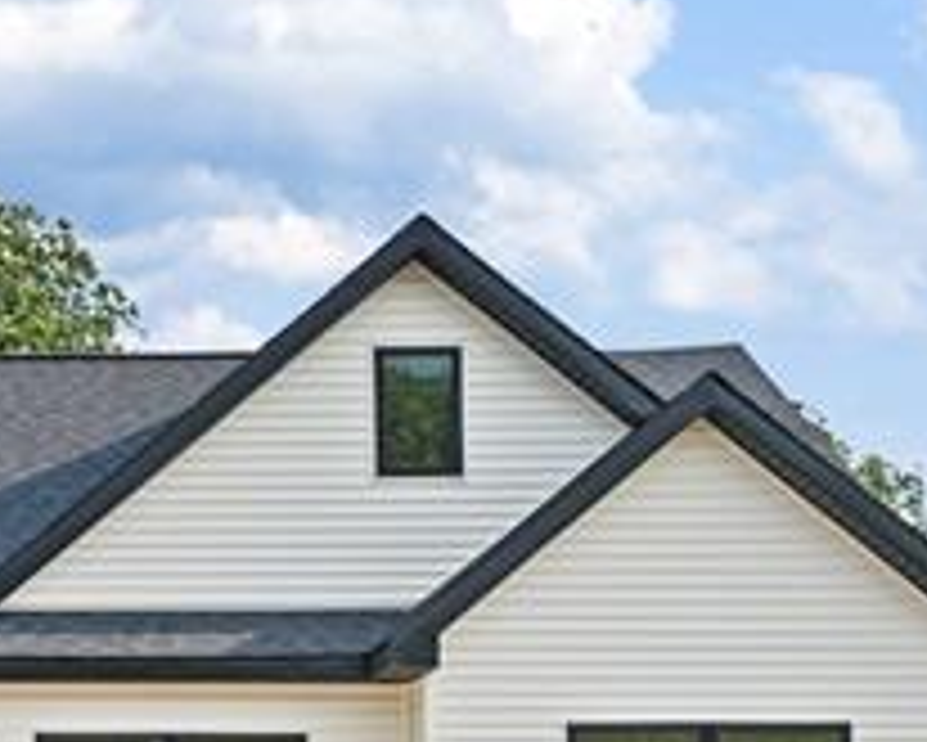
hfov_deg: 13.3
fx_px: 3706
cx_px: -540
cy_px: 742
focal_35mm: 135
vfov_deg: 11.3
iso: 200
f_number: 8
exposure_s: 1/50
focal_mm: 29
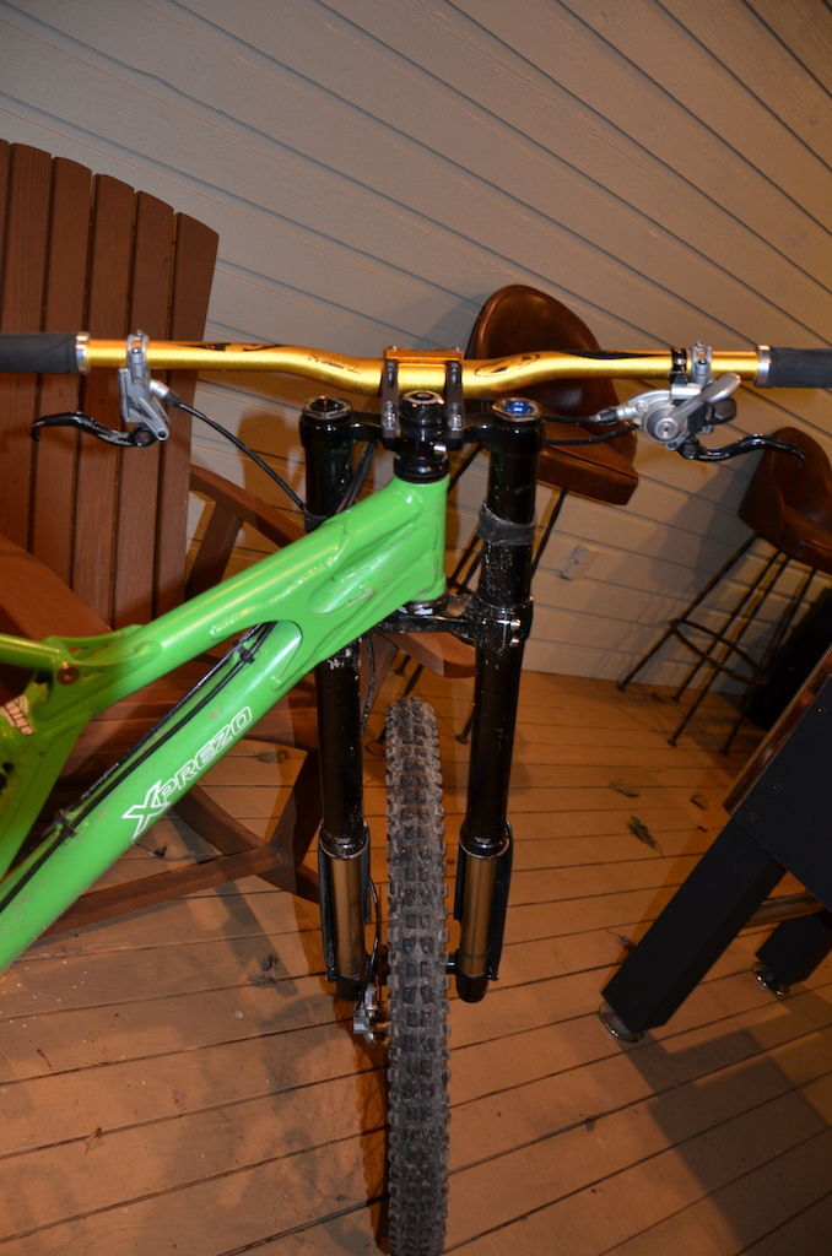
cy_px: 628
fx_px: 940
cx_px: 416
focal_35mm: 27
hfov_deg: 47.7
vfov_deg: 67.5
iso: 800
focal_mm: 18
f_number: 3.5
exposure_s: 1/60
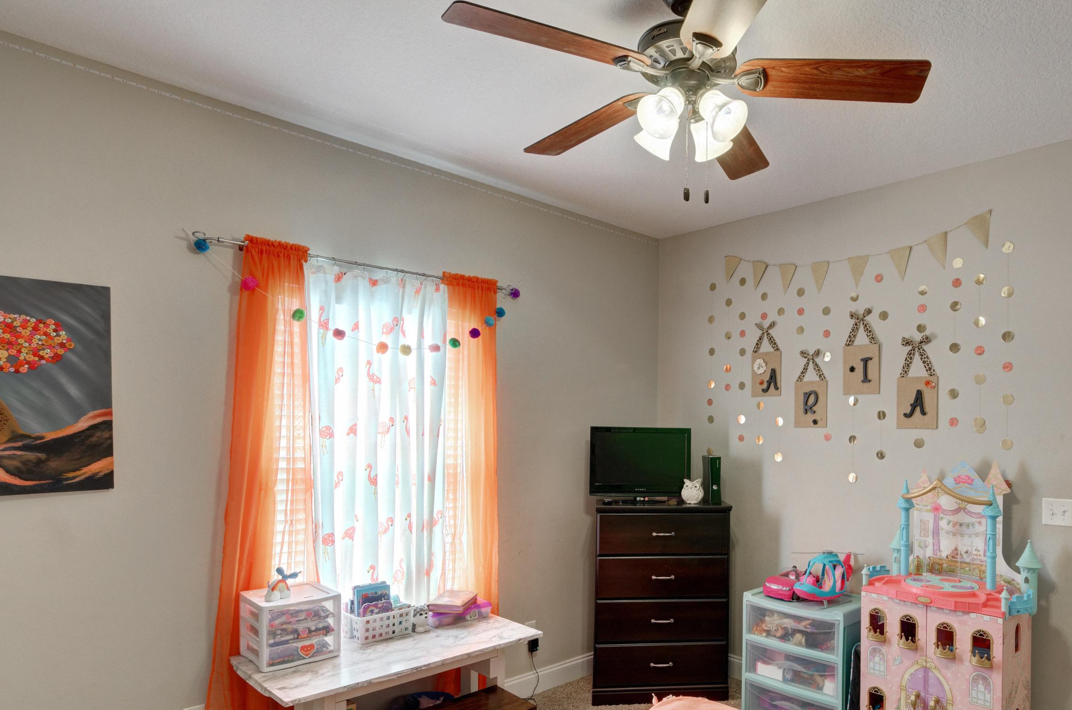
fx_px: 663
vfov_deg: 55.9
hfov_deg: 76.3
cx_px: 681
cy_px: 422
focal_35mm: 22
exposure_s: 1/15
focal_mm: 11.5
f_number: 9
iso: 400
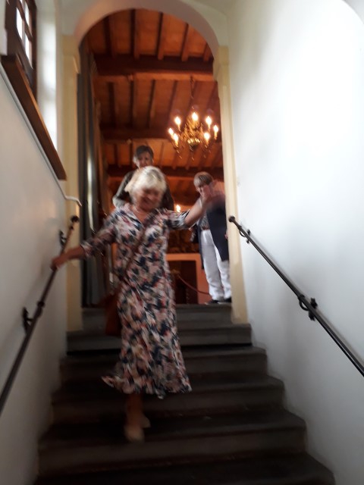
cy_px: 242
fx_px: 379
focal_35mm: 27
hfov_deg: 51.4
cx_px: 182
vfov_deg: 65.3
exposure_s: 1/33
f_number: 1.9
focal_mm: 3.6
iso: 200
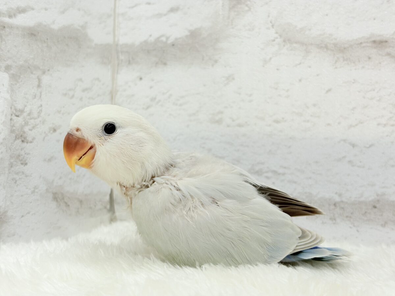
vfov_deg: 28.0
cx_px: 198
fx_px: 593
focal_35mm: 52
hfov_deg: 36.8
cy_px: 148
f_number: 1.6
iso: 32
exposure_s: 1/50
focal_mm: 5.96
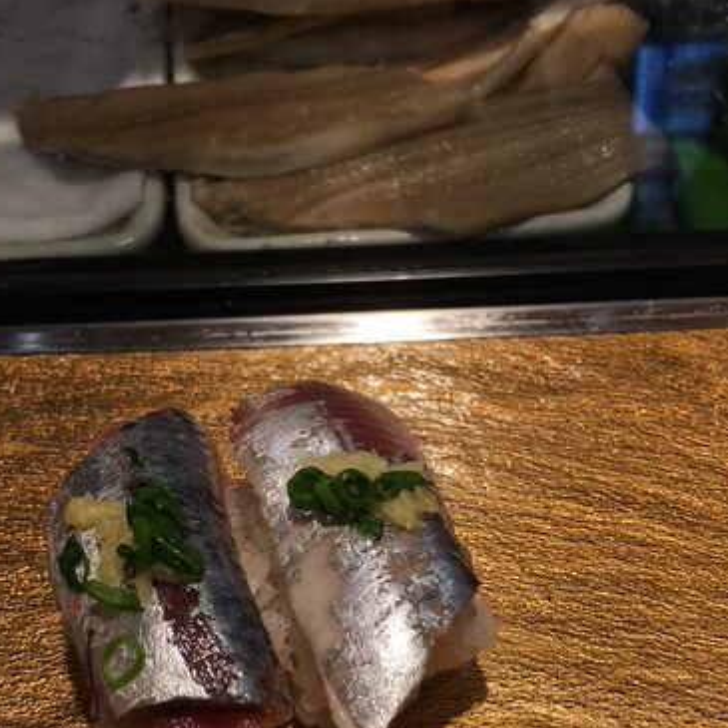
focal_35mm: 45
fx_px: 1071
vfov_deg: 36.3
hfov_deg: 37.5
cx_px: 327
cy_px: 584
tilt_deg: -50.7
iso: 25
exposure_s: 1/153
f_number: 2.2
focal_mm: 4.15
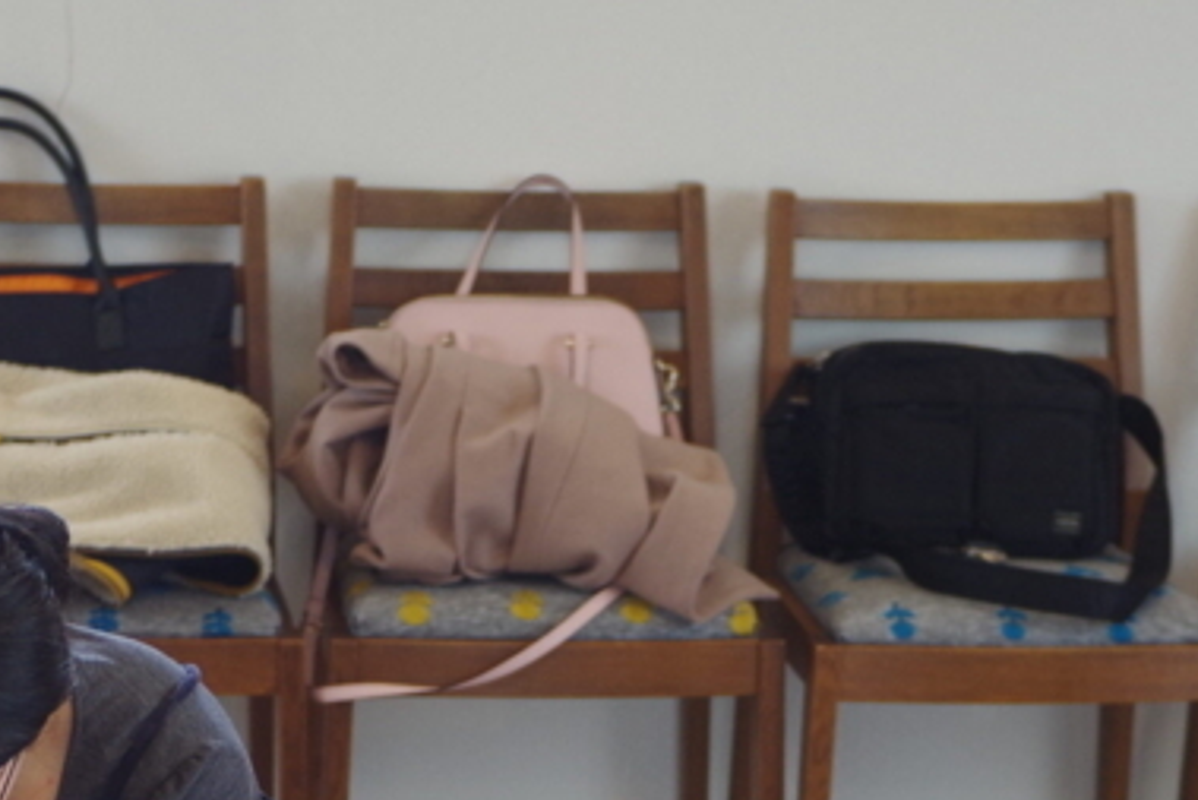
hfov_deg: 12.7
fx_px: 5393
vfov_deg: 8.4
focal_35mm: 162
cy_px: 969
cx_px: 626
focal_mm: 40
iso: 400
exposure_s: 1/100
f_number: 2.8
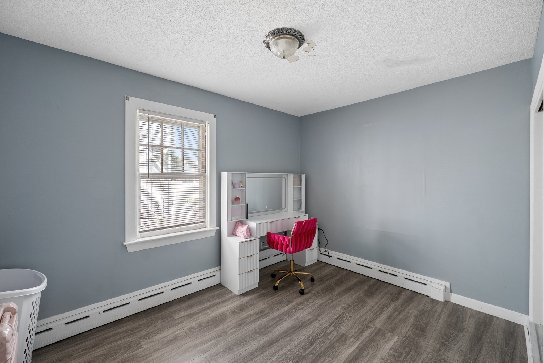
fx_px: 212
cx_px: 272
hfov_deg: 104.3
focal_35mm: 14
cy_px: 182
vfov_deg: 81.2
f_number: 8
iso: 400
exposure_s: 1/30
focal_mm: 14
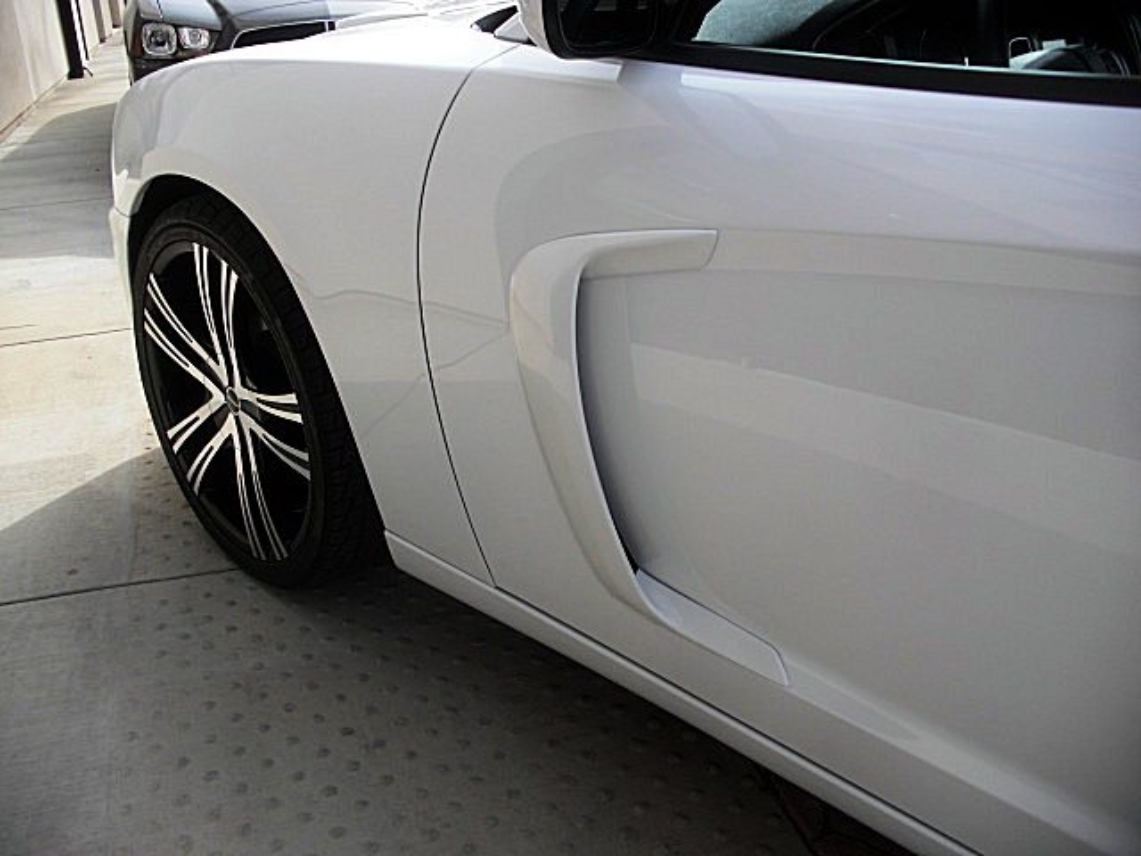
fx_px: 1187
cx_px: 570
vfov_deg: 39.7
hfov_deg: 51.4
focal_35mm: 36
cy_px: 428
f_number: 2.8
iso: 50
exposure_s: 1/500
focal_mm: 6.3
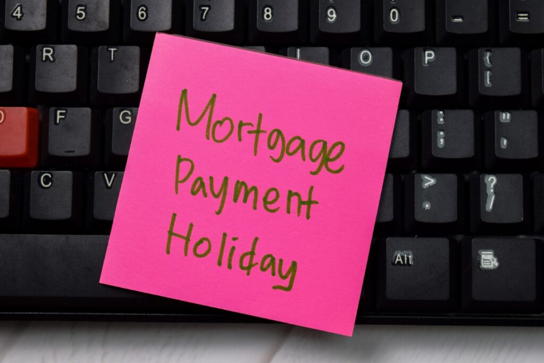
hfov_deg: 28.1
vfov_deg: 18.9
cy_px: 182
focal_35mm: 72
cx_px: 272
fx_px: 1088
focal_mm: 48
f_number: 7.1
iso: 400
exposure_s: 1/25
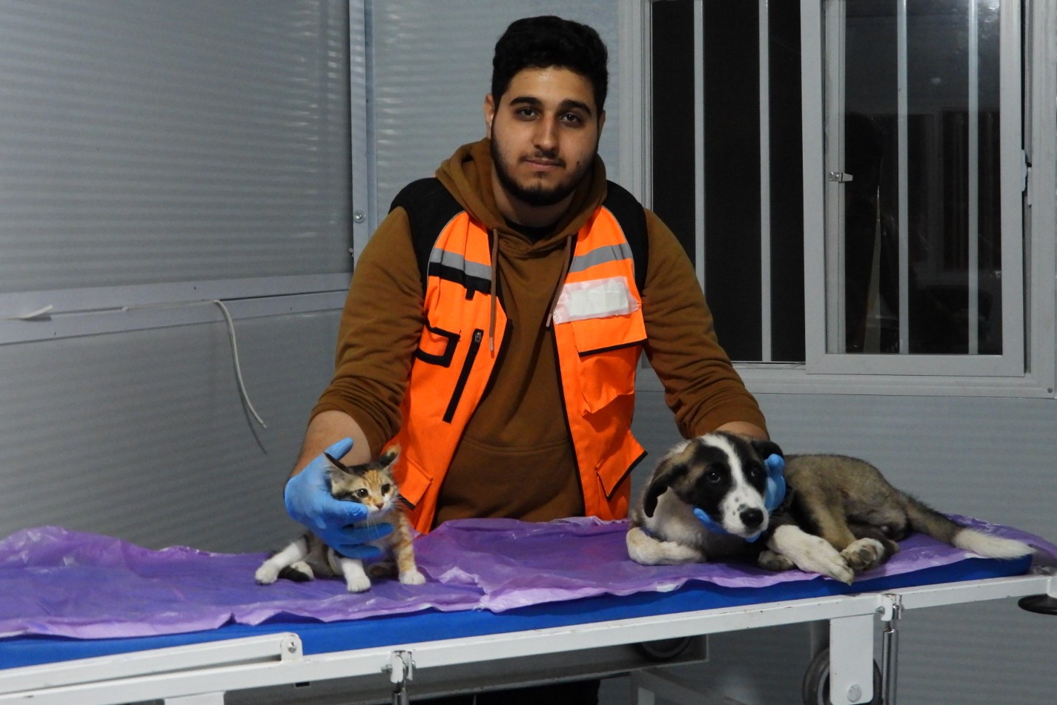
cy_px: 322
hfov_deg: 31.9
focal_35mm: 63
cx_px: 531
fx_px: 1850
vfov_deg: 21.6
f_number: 3.5
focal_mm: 10.7
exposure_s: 1/15
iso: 800
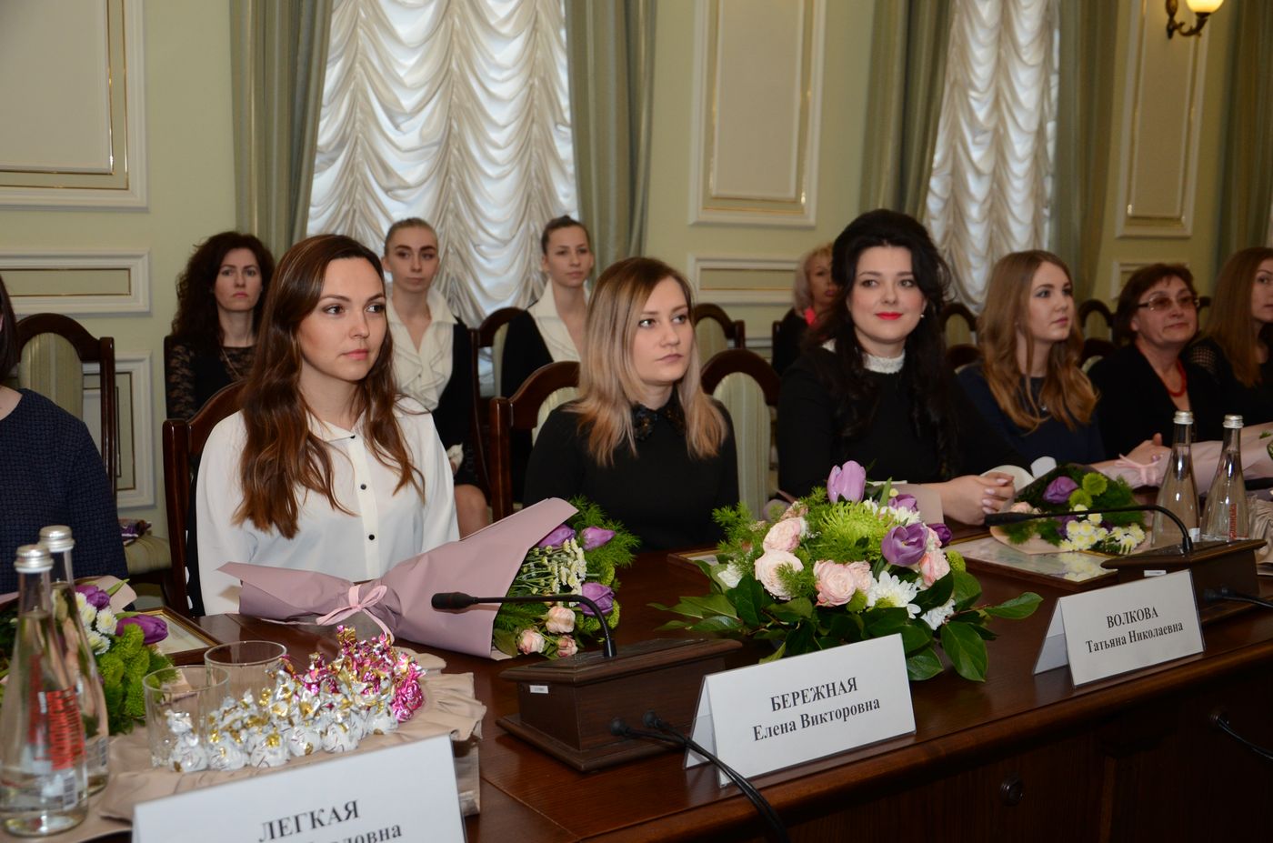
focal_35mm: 39
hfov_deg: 49.6
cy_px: 422
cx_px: 636
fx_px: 1376
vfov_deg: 34.1
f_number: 4
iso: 800
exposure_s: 1/200
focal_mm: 26
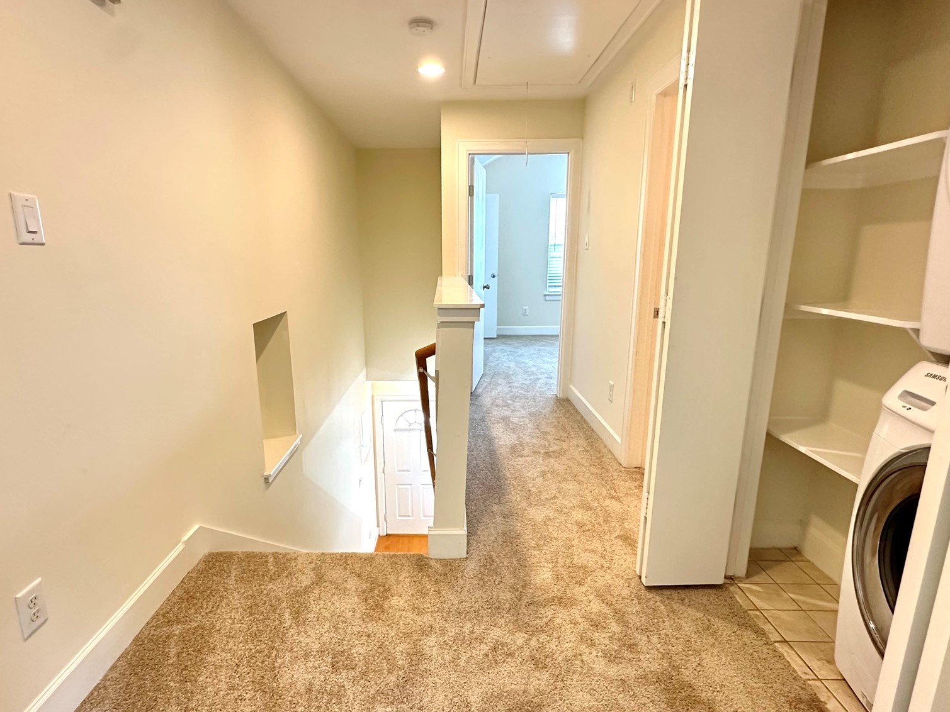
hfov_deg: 84.5
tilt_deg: -12.8
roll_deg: +0.8
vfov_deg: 68.7
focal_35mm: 19
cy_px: 372
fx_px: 521
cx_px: 439
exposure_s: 1/60
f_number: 2.2
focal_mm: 2.22
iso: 400
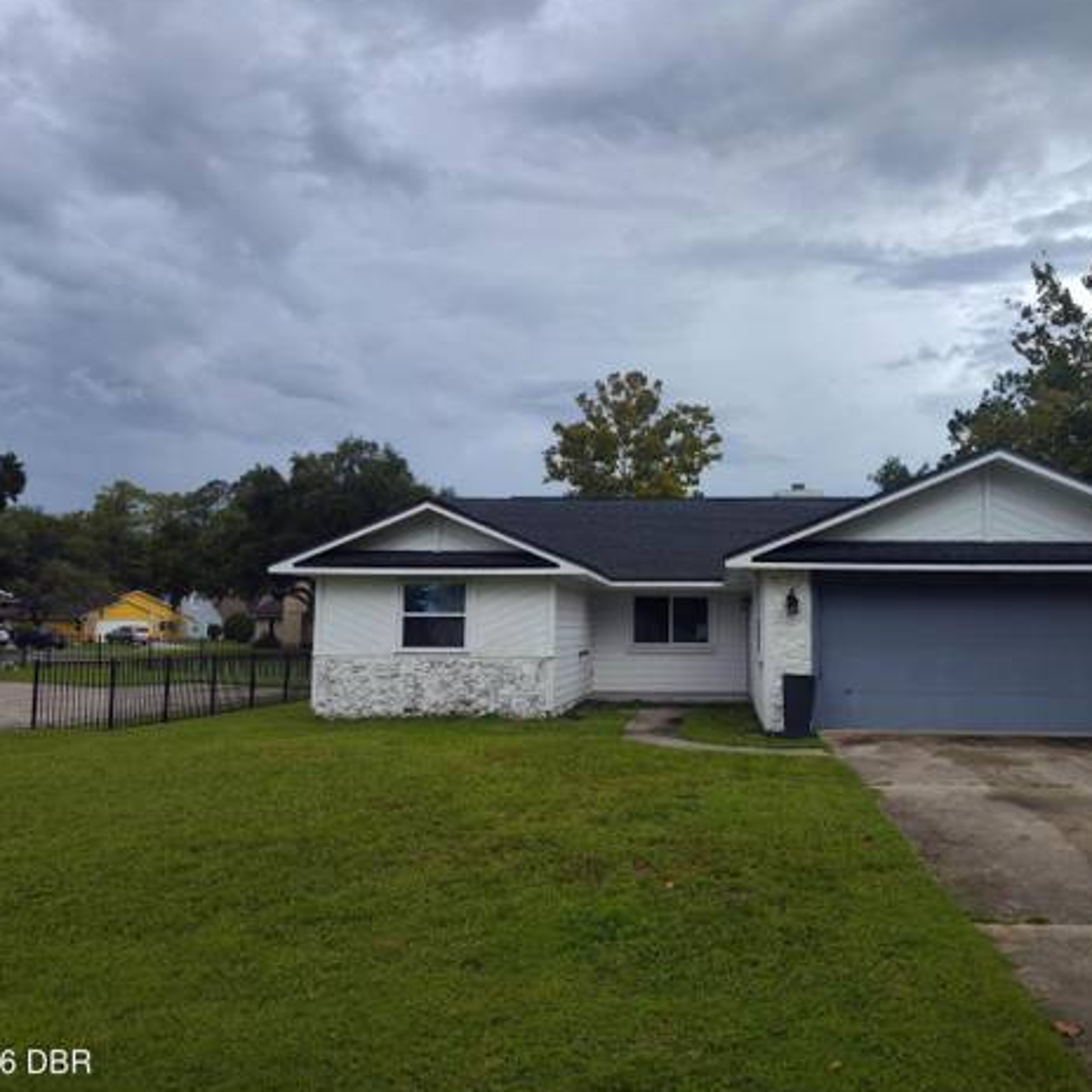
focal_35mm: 28
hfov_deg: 56.7
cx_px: 673
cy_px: 547
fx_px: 999
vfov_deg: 57.3
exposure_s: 1/271
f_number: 1.8
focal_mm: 5.56
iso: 100
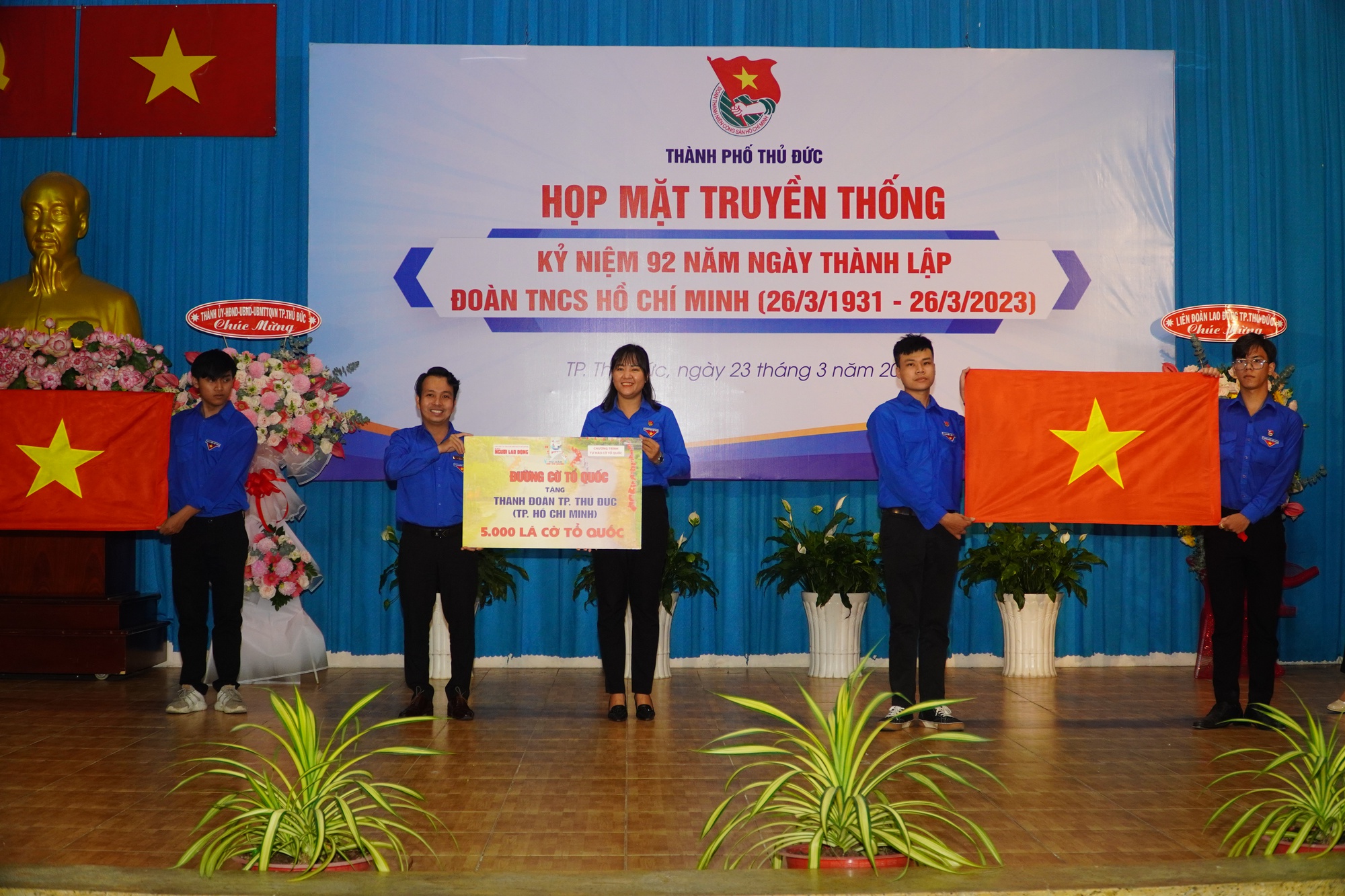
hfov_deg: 41.1
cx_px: 672
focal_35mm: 48
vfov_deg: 28.1
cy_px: 448
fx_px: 1793
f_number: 4
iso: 800
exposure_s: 1/125
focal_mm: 32
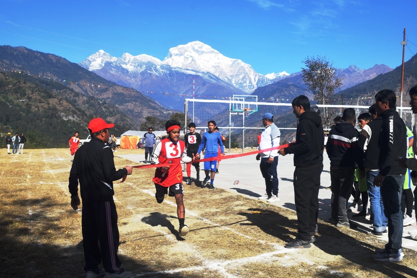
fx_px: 469
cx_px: 208
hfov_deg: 47.9
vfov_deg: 33.0
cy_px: 139
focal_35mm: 40
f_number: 10
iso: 200
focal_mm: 27
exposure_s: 1/400
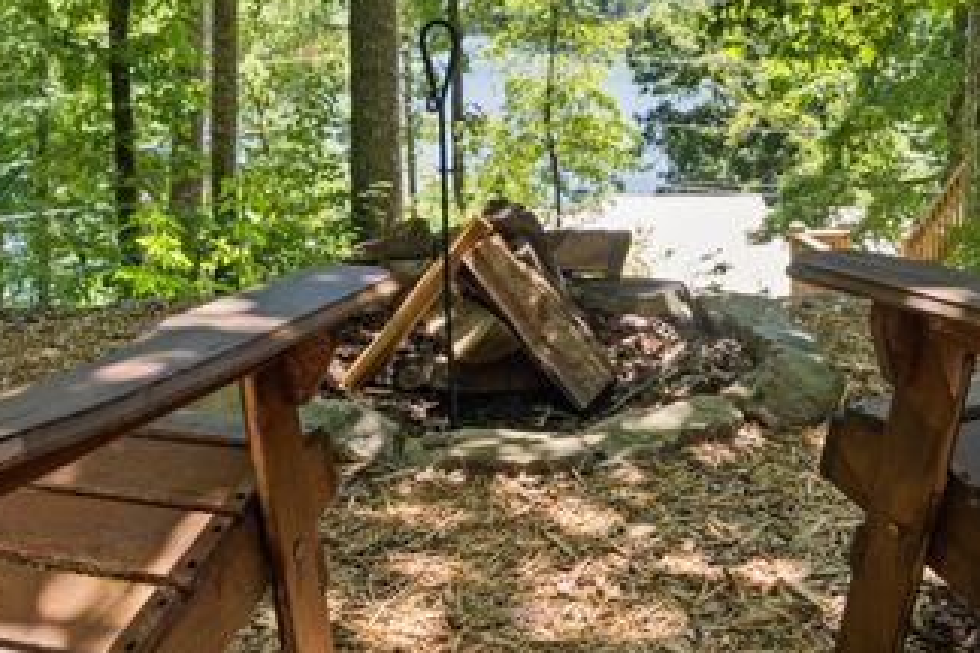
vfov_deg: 30.1
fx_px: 1123
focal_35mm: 41
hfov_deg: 47.1
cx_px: 526
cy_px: -6
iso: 250
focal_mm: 11
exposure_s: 1/160
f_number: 4.5
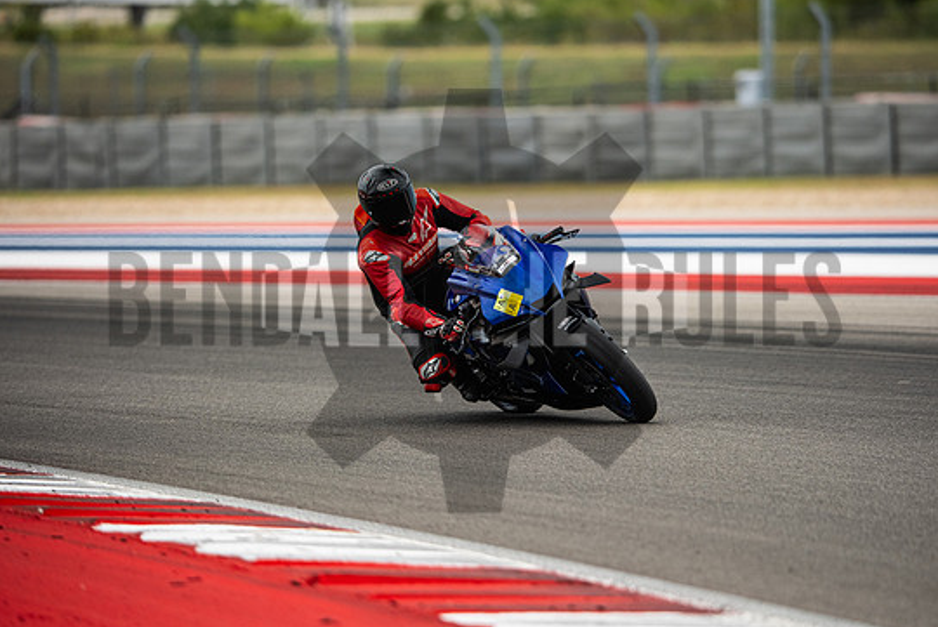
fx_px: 8396
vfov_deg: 4.3
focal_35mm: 322
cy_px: 301
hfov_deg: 6.4
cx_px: 474
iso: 320
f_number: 2
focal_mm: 200
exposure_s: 1/4000
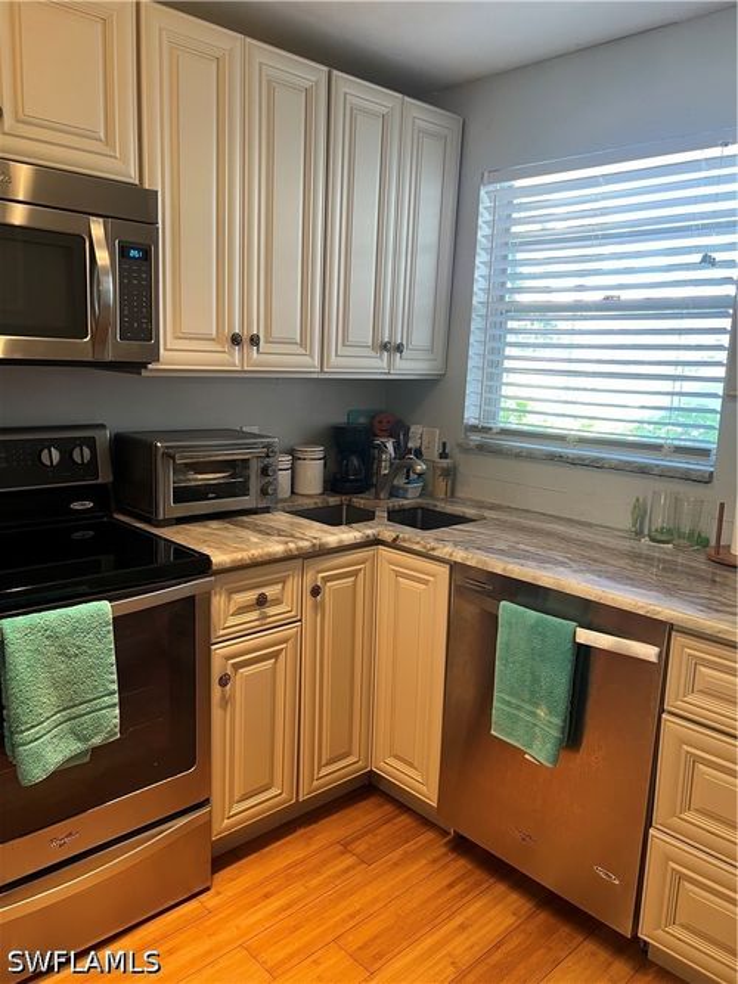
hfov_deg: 53.0
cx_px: 369
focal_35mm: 26
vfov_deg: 67.3
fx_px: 739
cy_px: 492
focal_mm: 5.7
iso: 125
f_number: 1.5
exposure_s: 1/60
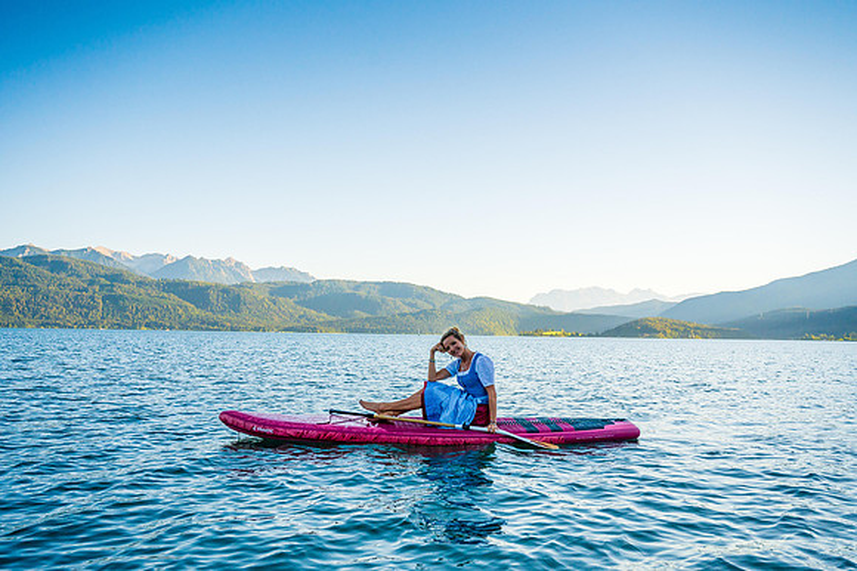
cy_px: 286
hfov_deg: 58.7
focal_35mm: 32
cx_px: 428
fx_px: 761
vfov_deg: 41.1
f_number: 4.5
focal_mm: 32
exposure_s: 1/6400
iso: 400
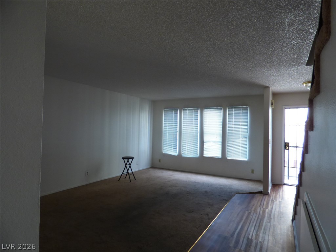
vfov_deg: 66.0
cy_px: 126
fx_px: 194
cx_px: 168
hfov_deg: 81.7
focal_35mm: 20
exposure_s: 1/60
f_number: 2.8
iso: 320
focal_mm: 3.58
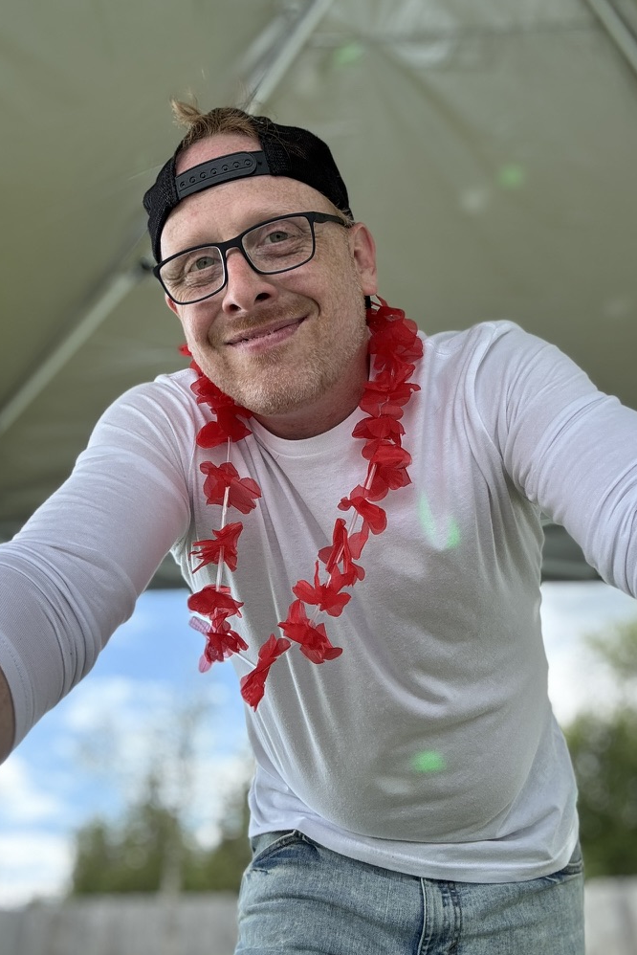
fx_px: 849
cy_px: 467
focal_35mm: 32
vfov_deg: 58.7
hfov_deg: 41.1
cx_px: 294
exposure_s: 1/245
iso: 25
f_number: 1.9
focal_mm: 2.69
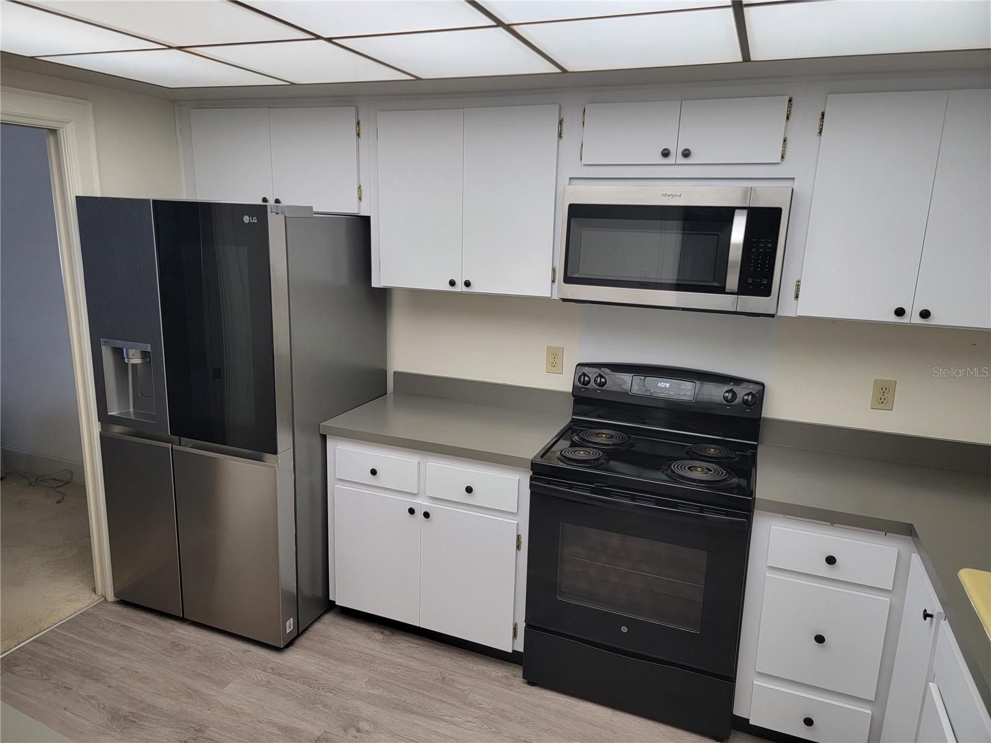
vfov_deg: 56.8
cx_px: 496
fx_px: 687
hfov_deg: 71.6
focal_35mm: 24
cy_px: 372
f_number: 1.8
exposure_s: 1/120
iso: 160
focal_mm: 6.7
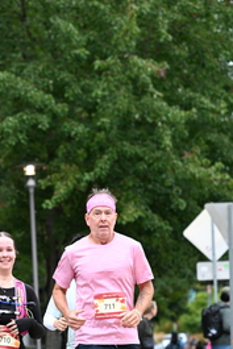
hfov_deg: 5.5
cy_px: 277
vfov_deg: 8.3
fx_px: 2414
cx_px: 66
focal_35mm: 249
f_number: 4
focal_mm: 120
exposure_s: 1/640
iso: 1600
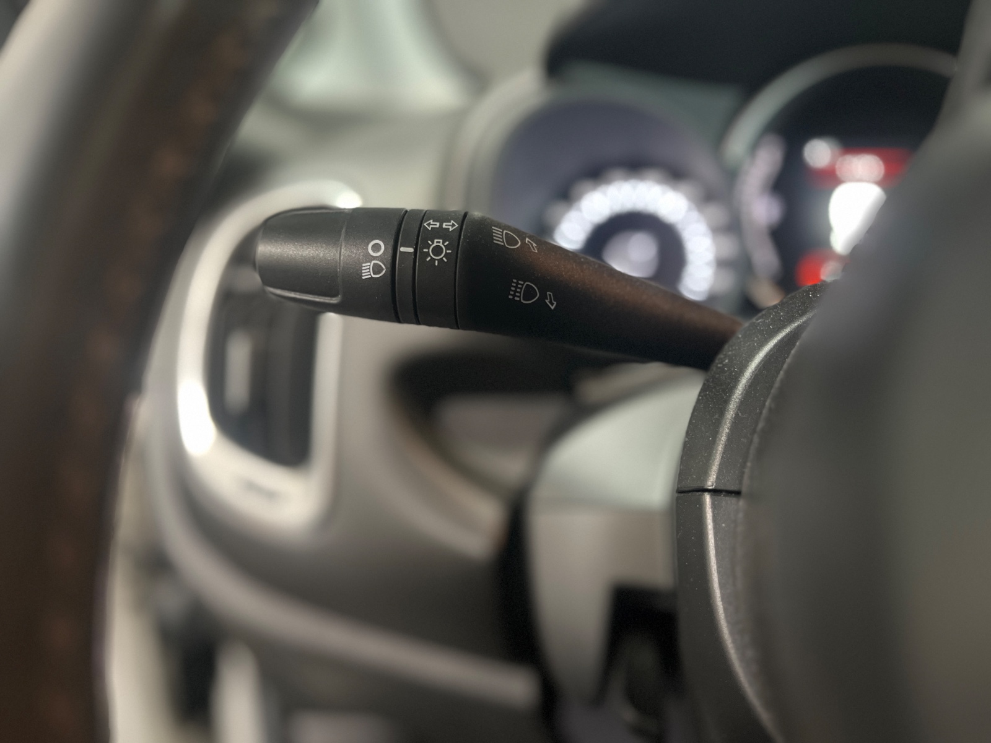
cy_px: 372
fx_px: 744
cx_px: 496
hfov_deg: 67.3
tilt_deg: -20.2
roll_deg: +2.4
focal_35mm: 26
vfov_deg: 53.1
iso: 400
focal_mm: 5.1
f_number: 1.6
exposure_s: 1/40
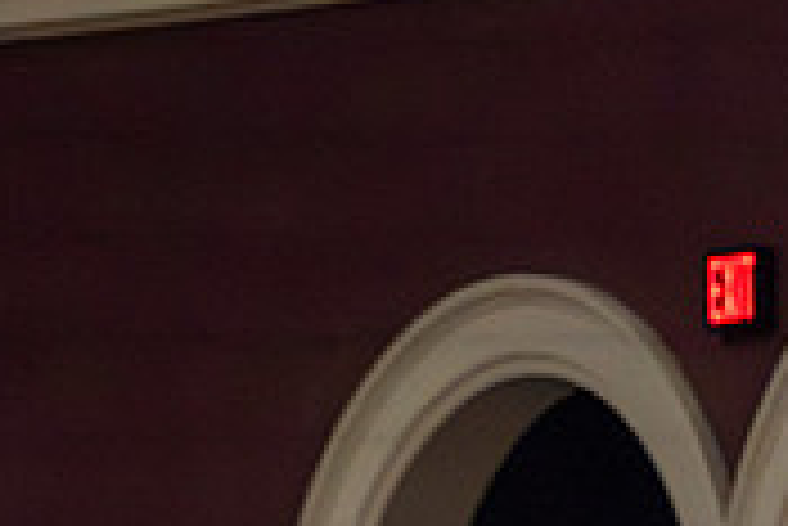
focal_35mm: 398
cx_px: 468
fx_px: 8719
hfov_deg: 5.2
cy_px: 838
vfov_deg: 3.4
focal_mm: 120
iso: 12800
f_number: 2.8
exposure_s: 1/640
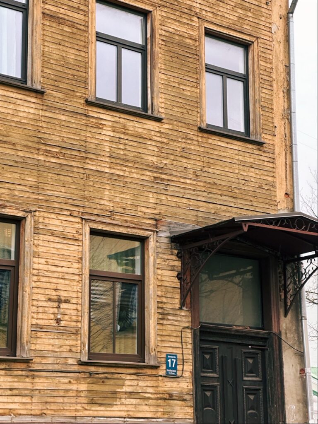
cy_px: 212
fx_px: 943
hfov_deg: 19.1
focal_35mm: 77
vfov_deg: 25.3
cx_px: 159
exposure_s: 1/99
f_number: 2.8
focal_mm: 9
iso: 64
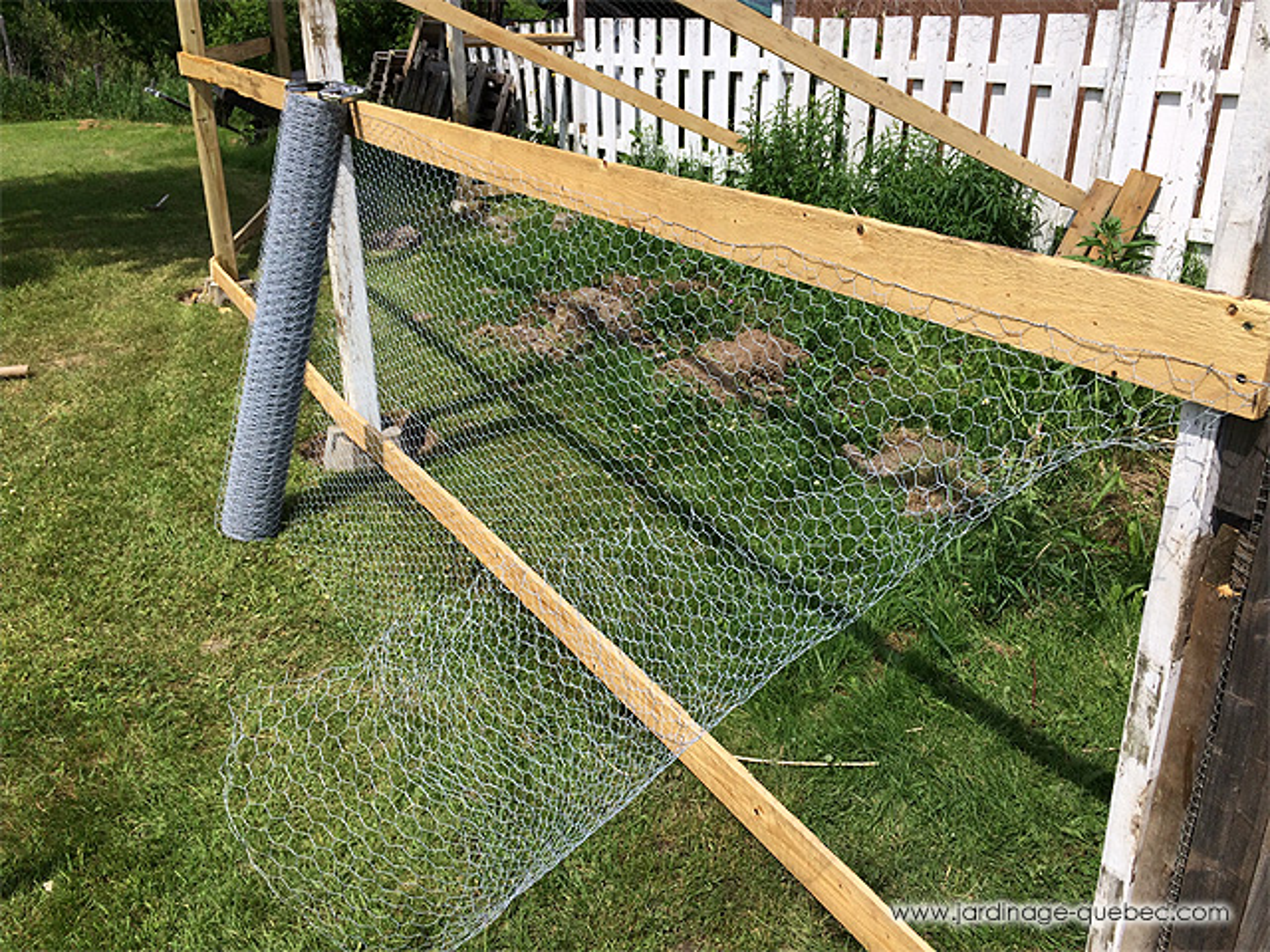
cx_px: 635
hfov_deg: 61.7
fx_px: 1064
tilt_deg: -24.0
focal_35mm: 29
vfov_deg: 48.2
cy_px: 476
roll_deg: -0.1
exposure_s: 1/2415
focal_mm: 4.15
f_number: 2.2
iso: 32
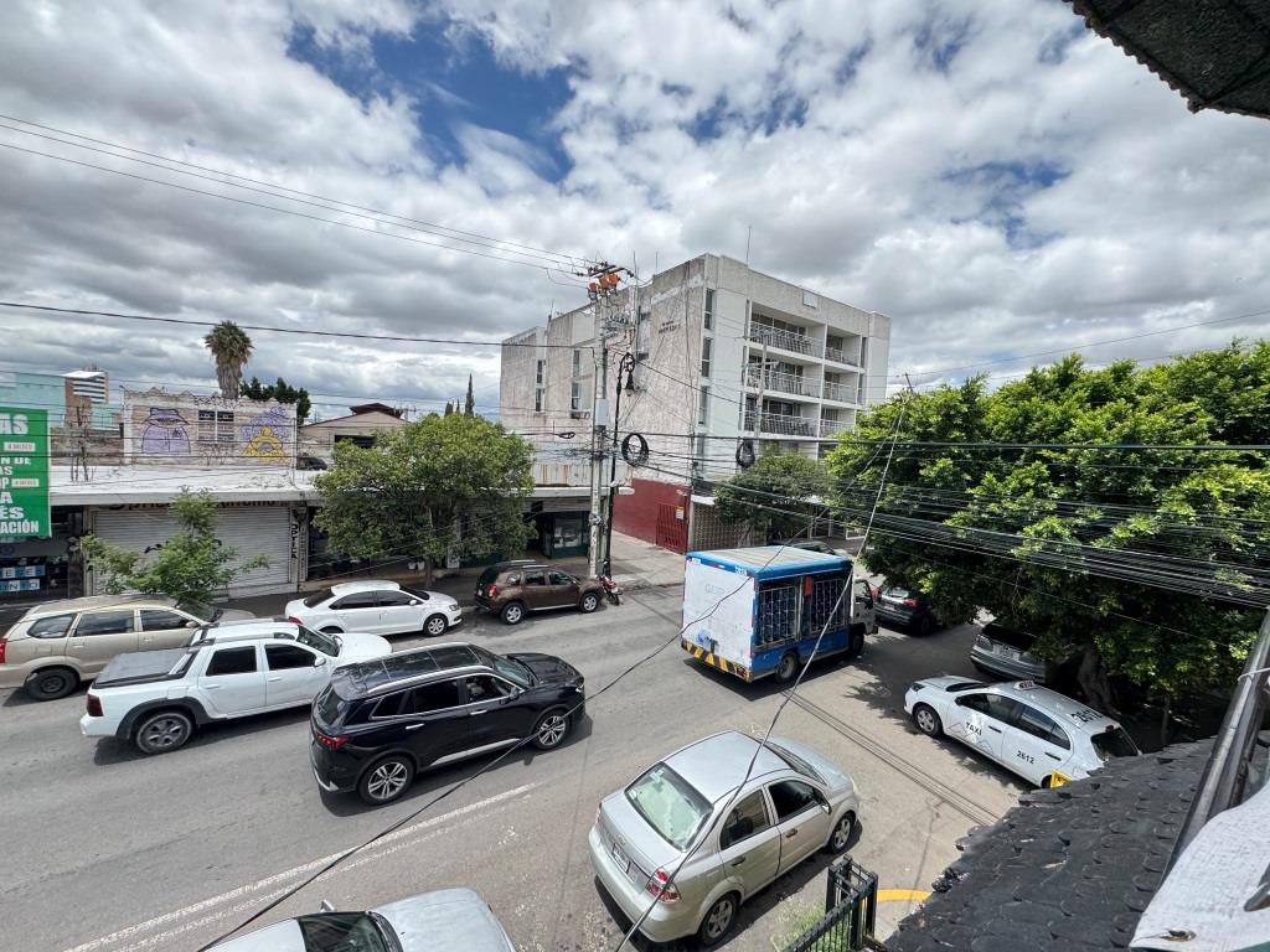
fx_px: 514
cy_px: 476
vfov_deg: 85.7
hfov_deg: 102.1
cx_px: 635
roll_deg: -2.1
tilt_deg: -3.7
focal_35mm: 14
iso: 50
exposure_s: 1/1048
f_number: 2.2
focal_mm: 2.22
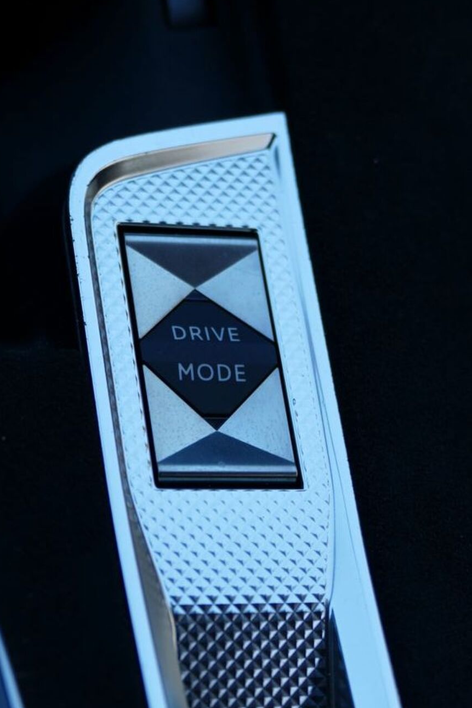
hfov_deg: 11.9
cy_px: 404
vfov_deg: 17.8
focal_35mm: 115
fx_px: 2260
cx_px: 215
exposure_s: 1/100
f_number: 3.8
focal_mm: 35.95
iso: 125
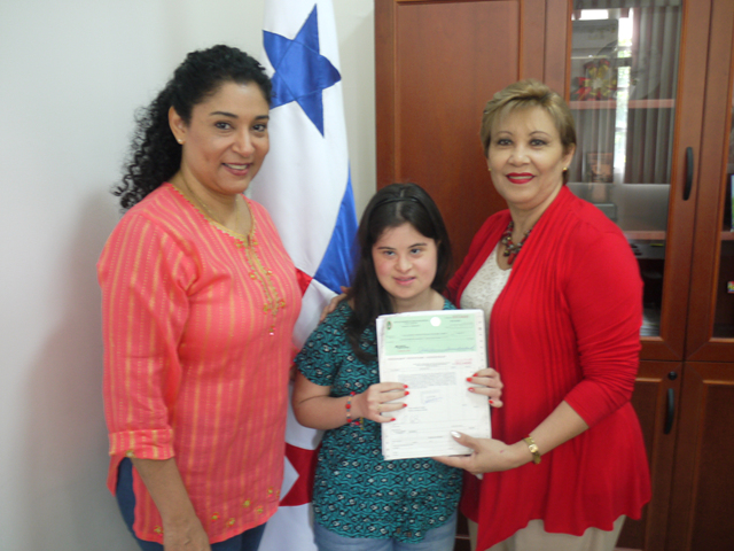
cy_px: 276
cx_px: 367
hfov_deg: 56.8
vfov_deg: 44.2
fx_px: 679
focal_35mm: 32
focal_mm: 16
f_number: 3.7
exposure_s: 1/8
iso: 400
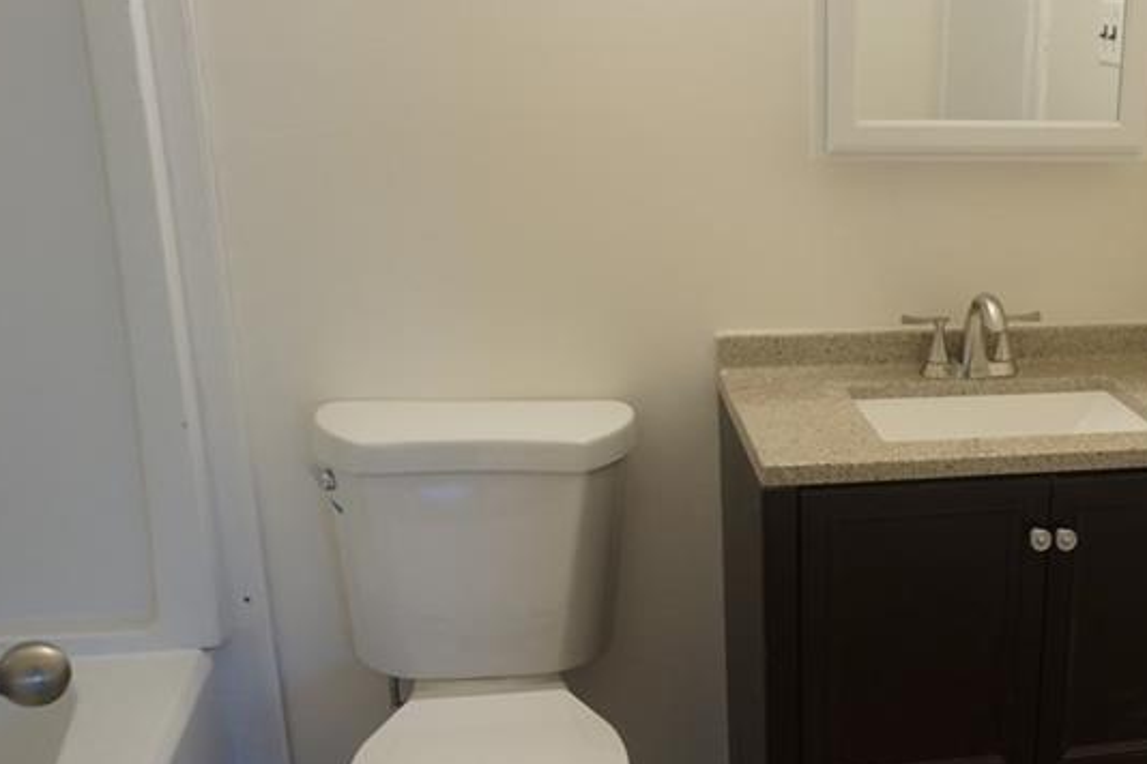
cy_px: 509
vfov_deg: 29.0
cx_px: 937
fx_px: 1465
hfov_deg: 40.8
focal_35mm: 46
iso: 640
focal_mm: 16
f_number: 4
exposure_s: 1/160
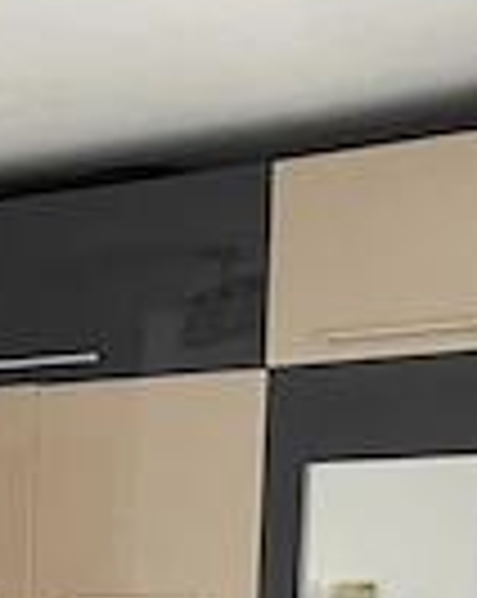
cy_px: 899
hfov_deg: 13.9
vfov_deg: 16.9
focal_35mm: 103
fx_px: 1822
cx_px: -266
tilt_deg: -8.3
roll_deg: +2.0
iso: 250
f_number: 2.2
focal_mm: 2.22
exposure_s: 1/99
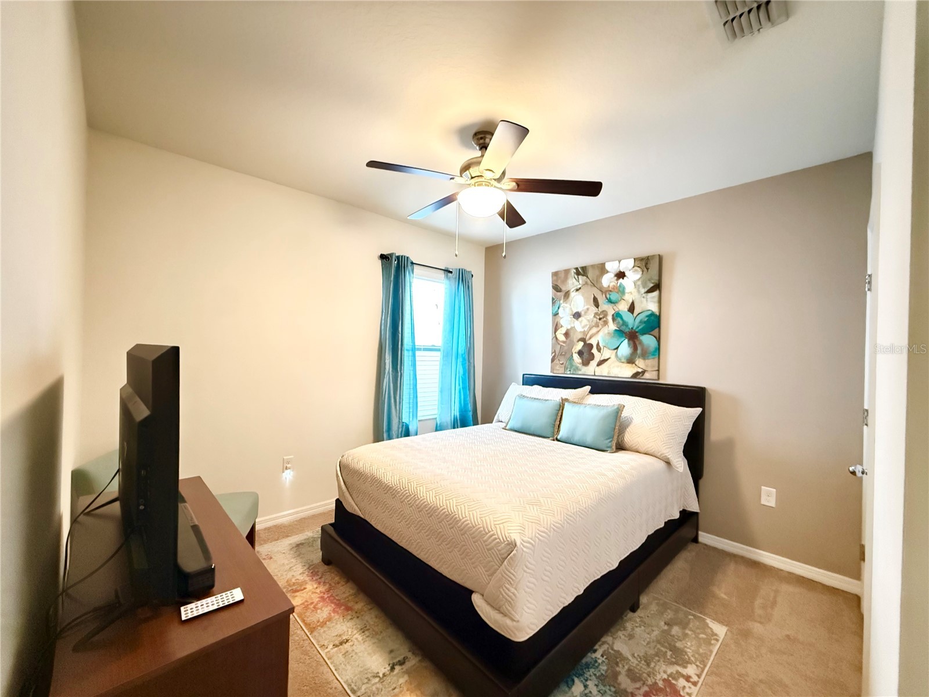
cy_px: 348
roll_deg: -1.1
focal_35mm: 14
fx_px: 376
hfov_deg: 102.1
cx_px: 464
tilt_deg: +0.4
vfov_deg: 85.7
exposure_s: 1/30
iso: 2000
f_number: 2.2
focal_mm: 2.22
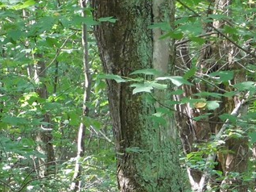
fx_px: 1907
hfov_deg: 7.6
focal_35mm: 258
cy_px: 261
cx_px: -119
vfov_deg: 5.7
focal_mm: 14.2
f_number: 4.4
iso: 400
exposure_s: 1/20
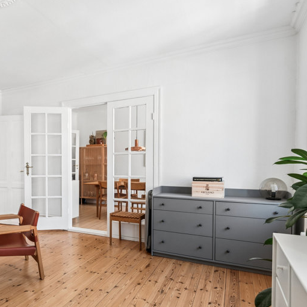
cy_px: 159
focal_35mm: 24
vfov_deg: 65.0
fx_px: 241
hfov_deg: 62.1
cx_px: 84
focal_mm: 12
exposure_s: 1/13
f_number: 10
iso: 200
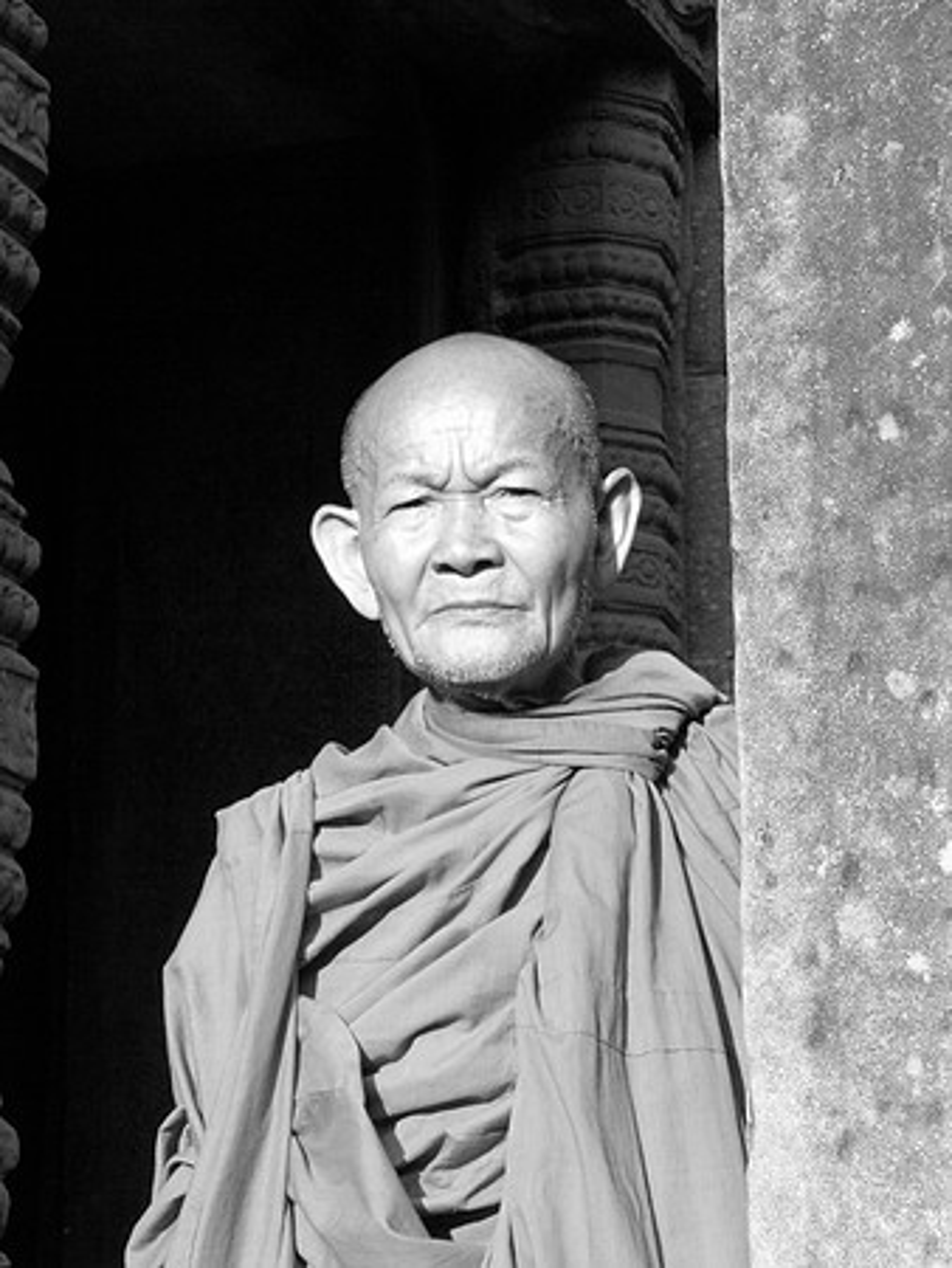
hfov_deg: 7.5
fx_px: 7254
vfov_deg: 10.0
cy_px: 634
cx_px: 476
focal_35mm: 198
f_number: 7.8
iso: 200
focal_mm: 19.8
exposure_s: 1/105
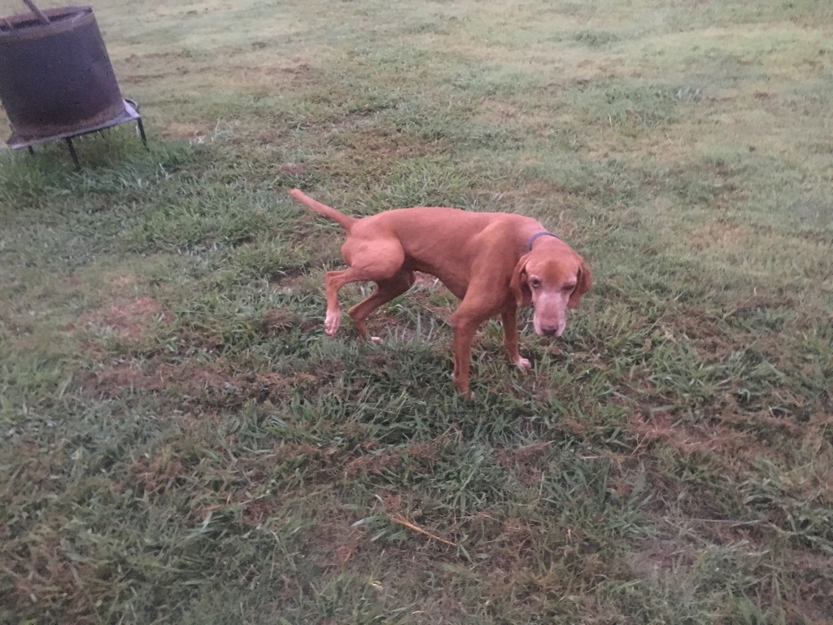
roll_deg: +6.5
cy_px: 312
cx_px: 416
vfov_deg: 48.2
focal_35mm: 29
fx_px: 698
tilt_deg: -35.1
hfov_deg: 61.7
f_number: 2.2
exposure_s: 1/15
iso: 500
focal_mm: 4.15
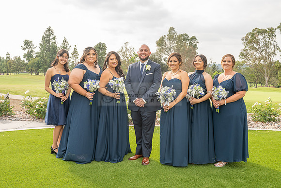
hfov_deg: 55.3
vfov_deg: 38.6
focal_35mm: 34
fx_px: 268
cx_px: 130
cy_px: 101
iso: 200
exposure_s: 1/200
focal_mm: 32
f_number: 6.3
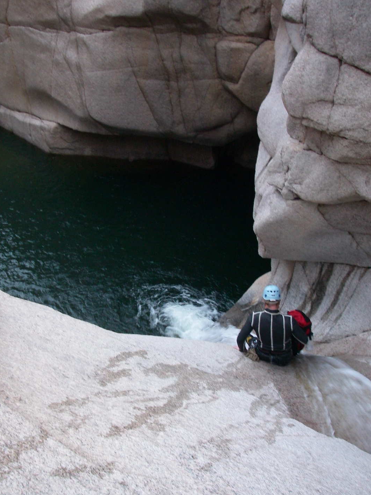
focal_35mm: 43
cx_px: 173
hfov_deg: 33.6
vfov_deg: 43.8
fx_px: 615
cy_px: 263
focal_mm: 6.3
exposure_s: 1/30
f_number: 3.3
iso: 200
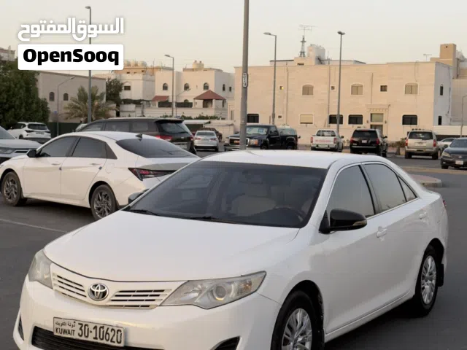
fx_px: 486
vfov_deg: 39.7
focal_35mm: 36
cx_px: 234
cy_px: 175
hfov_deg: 51.4
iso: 64
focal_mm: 6.76
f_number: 1.78
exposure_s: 1/661
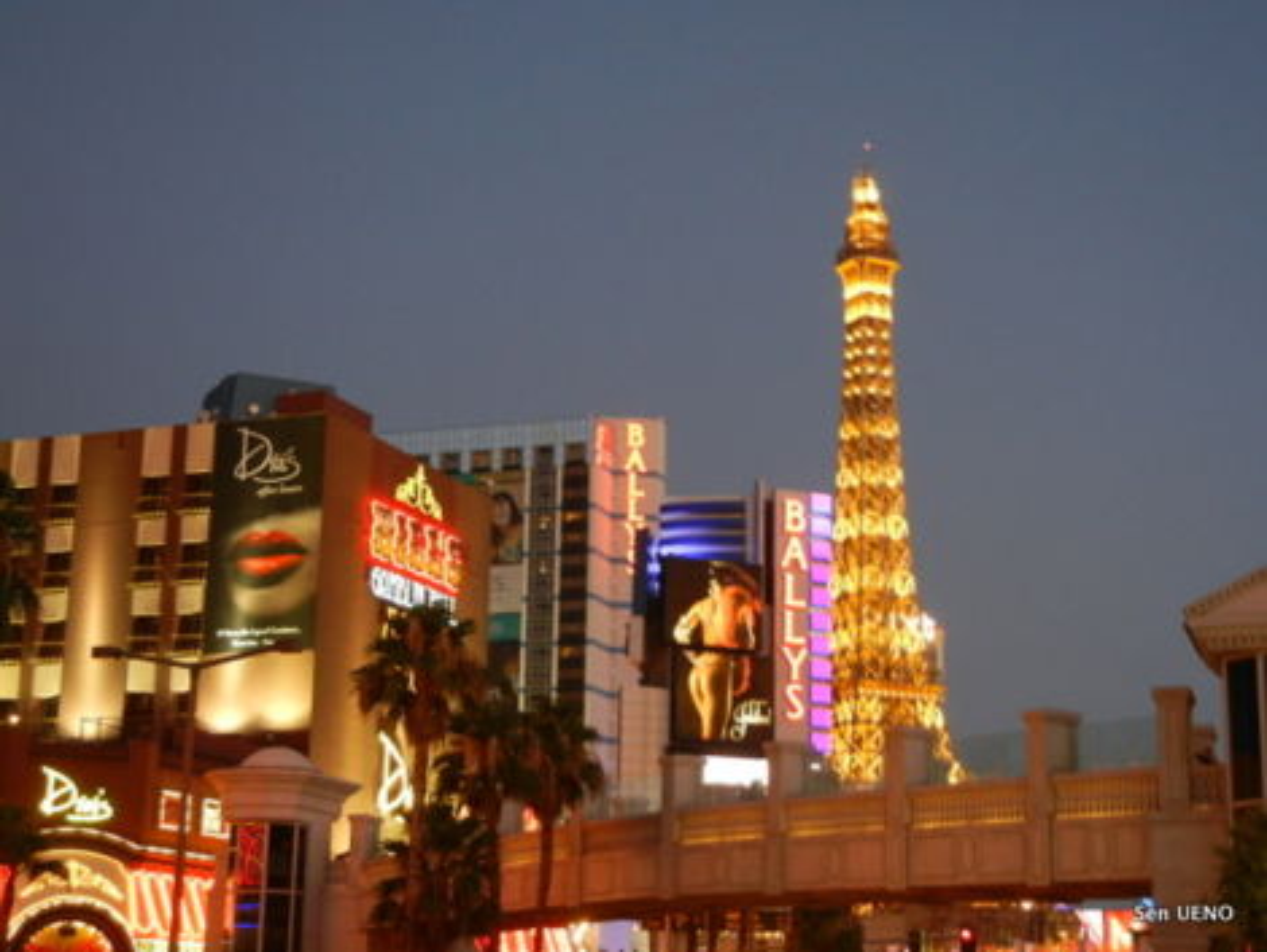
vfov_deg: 24.8
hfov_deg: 32.7
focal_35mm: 59
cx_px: 634
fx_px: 2161
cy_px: 476
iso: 400
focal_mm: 10.6
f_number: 4
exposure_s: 1/11.1
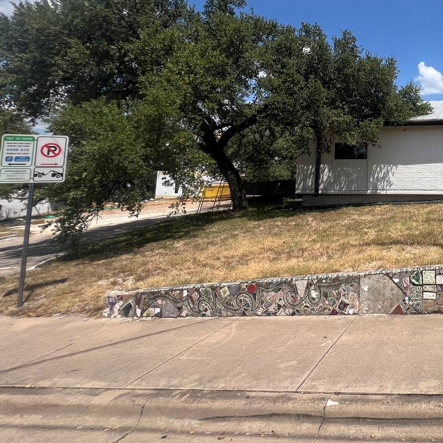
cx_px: 420
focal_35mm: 22
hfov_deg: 56.9
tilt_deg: +7.7
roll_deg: -0.5
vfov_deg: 67.2
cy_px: 139
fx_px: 319
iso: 32
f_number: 1.8
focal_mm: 1.57
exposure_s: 1/1783
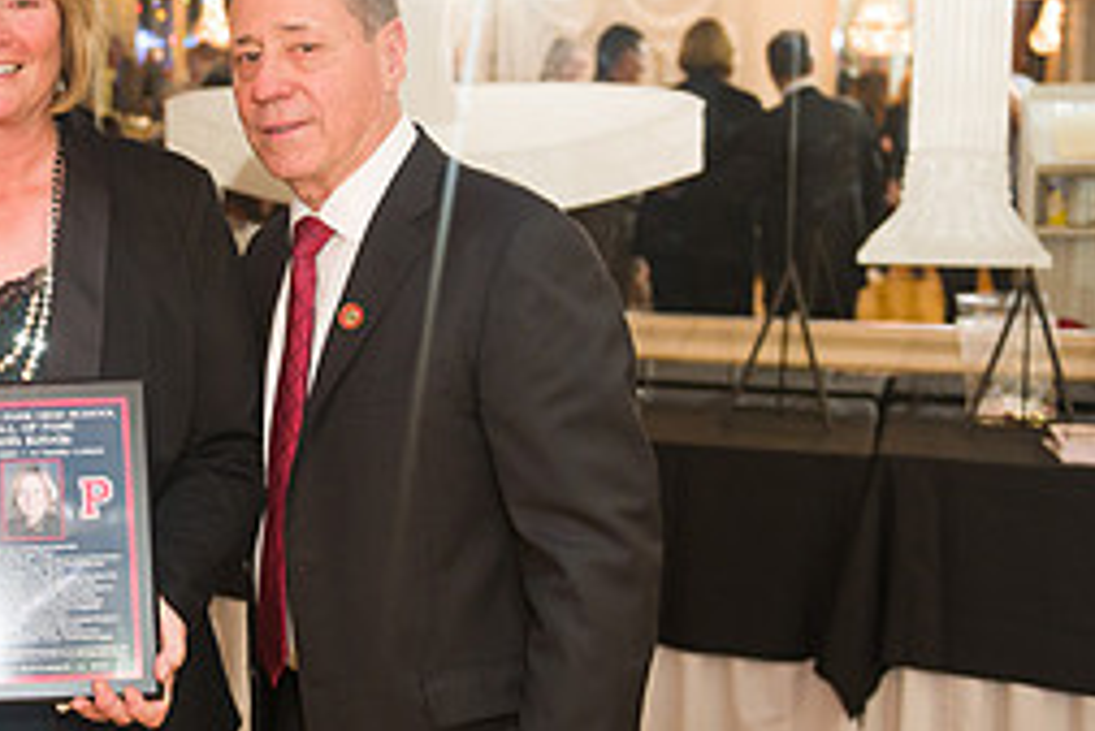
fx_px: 2161
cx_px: 9
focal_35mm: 71
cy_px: 331
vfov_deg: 19.2
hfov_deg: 26.9
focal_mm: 31
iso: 1000
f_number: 3.2
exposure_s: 1/125
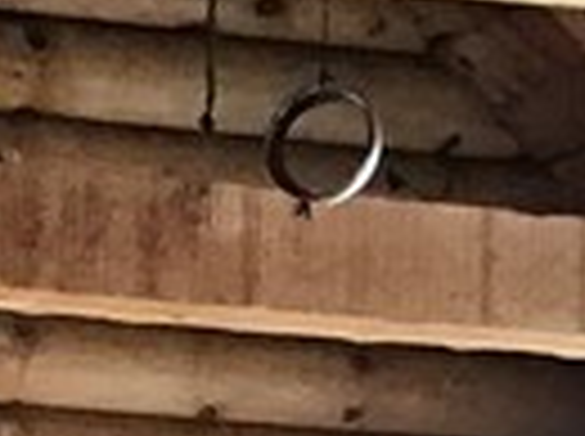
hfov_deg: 8.1
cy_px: 1515
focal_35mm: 245
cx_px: 14
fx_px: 4133
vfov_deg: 5.5
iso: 50
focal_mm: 3.3
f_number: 2.4
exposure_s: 1/30
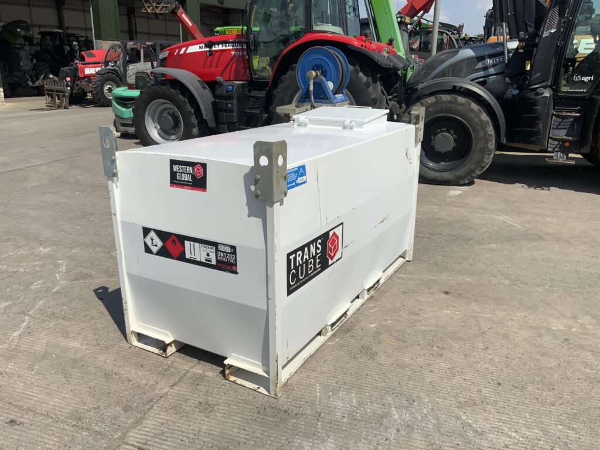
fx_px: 503
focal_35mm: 29
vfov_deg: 48.2
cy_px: 225
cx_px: 300
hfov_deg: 61.7
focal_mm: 3
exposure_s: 1/4785
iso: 20
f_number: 1.8
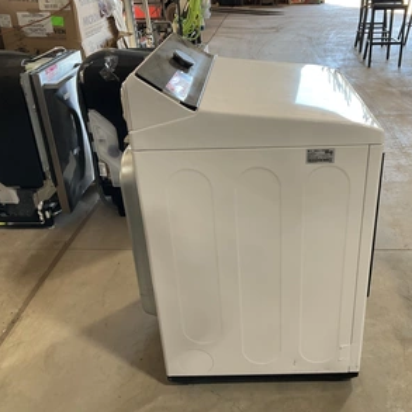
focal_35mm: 35
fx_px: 471
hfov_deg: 46.8
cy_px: 202
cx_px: 256
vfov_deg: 47.2
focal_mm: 3
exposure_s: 1/79
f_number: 1.8
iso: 64
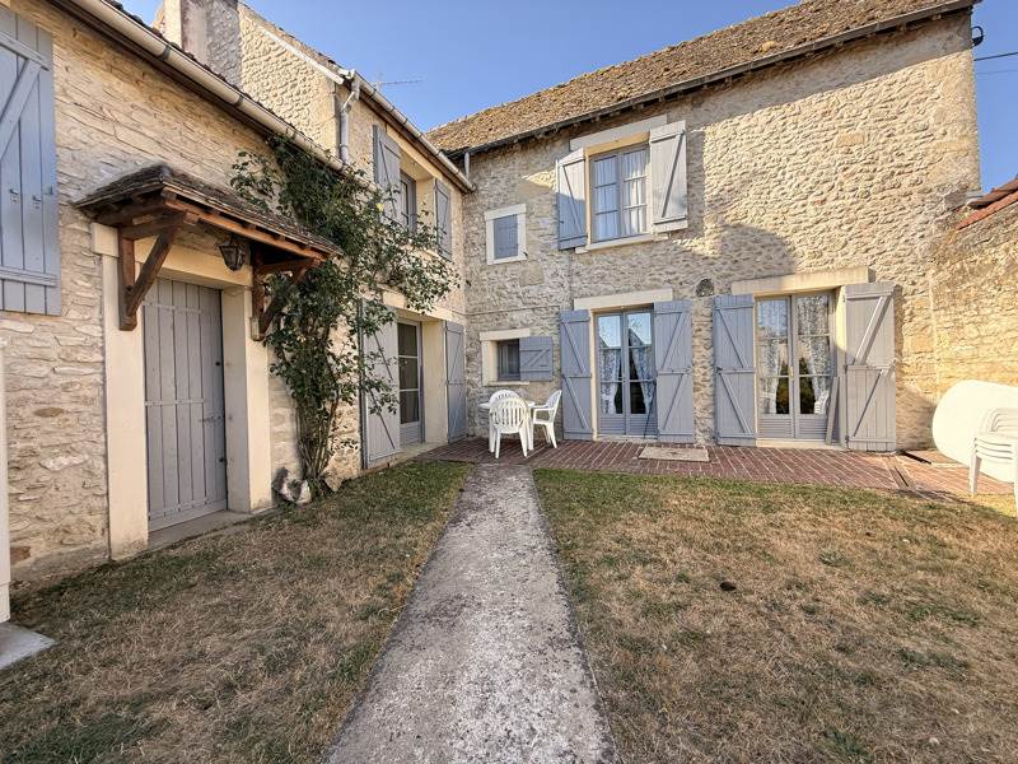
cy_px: 382
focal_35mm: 14
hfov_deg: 102.1
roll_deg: +1.2
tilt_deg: -0.3
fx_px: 412
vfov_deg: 85.7
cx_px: 509
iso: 50
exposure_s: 1/349
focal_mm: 2.22
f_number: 2.2
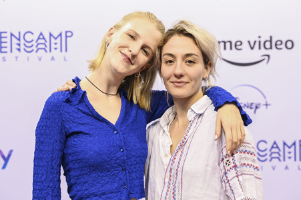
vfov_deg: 20.3
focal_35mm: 67
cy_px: 100
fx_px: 560
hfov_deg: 30.1
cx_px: 150
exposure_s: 1/125
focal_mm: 67
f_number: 4
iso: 500
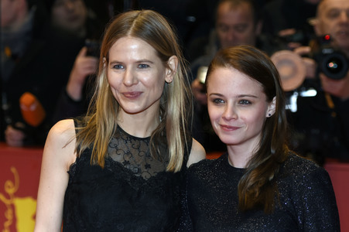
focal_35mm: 135
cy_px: 116
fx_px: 1308
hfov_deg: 15.2
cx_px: 174
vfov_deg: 10.1
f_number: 3.2
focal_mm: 90
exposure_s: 1/500
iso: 640
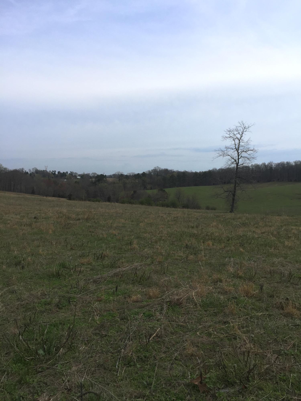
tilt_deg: -2.3
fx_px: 336
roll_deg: -0.3
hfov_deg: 48.2
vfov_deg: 61.7
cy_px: 200
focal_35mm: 29
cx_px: 150
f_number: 2.2
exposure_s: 1/842
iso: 32
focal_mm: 4.15
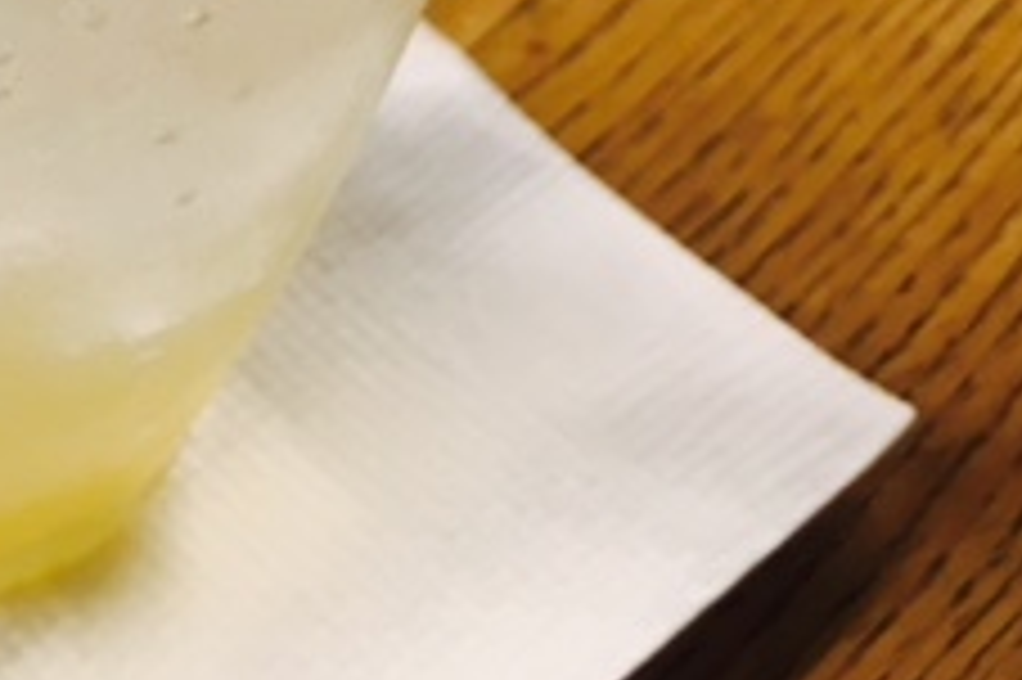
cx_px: -122
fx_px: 2411
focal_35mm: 85
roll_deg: +1.9
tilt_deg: -44.5
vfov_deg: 14.9
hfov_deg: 22.5
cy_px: -356
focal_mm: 4.15
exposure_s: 1/30
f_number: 2.2
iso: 32
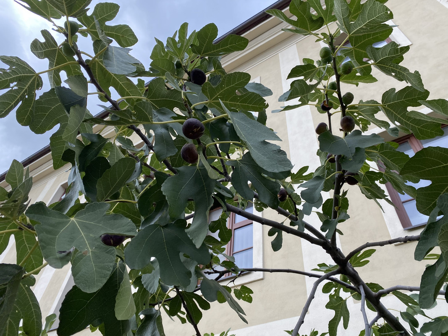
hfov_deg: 67.3
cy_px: 168
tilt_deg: +49.6
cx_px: 224
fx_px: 336
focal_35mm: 26
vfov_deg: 53.1
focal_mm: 4.25
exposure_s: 1/549
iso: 32
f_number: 1.8
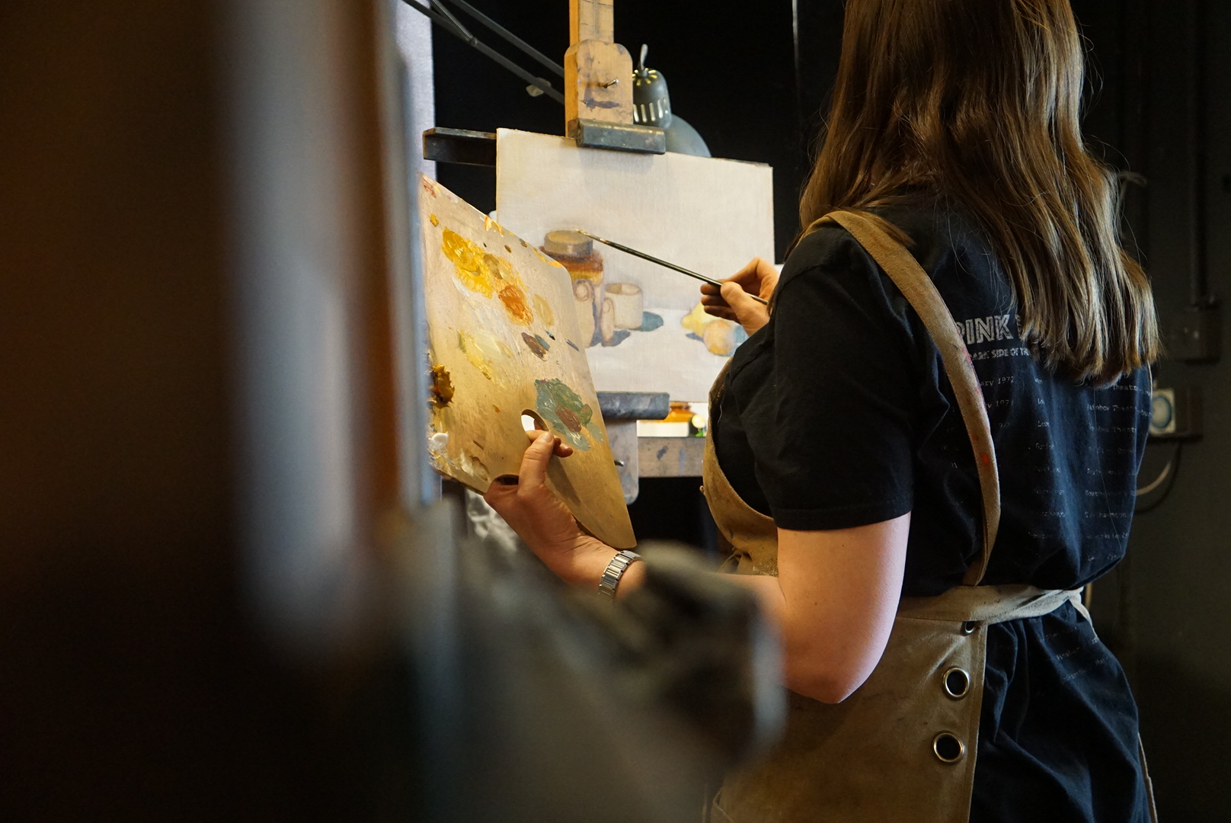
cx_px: 616
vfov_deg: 29.0
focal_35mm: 46
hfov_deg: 42.3
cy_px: 412
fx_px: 1591
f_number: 4
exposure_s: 1/100
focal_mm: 31
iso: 3200
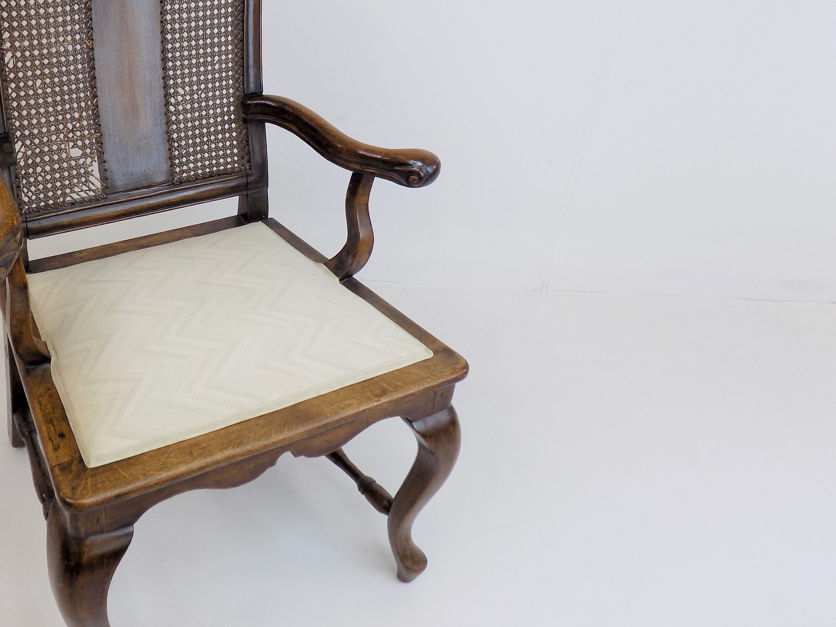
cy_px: 284
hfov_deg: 48.0
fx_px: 894
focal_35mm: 37
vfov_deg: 38.6
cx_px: 198
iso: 80
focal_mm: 4
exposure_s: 1/80
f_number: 3.1
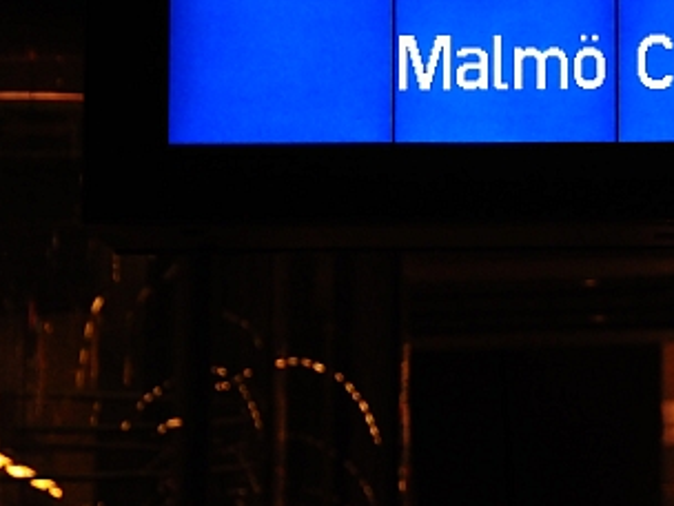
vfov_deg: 6.1
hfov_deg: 8.1
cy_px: 45
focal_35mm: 243
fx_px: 4731
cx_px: 652
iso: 1600
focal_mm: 80
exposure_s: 1/160
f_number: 5
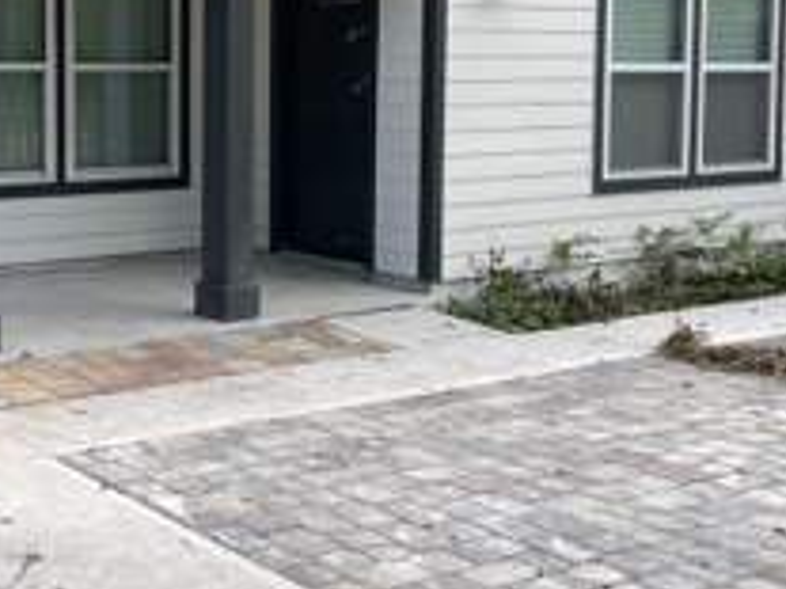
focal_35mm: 58
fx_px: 1316
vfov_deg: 24.9
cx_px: 148
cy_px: 146
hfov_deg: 32.3
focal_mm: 5.1
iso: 32
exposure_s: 1/545
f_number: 1.6
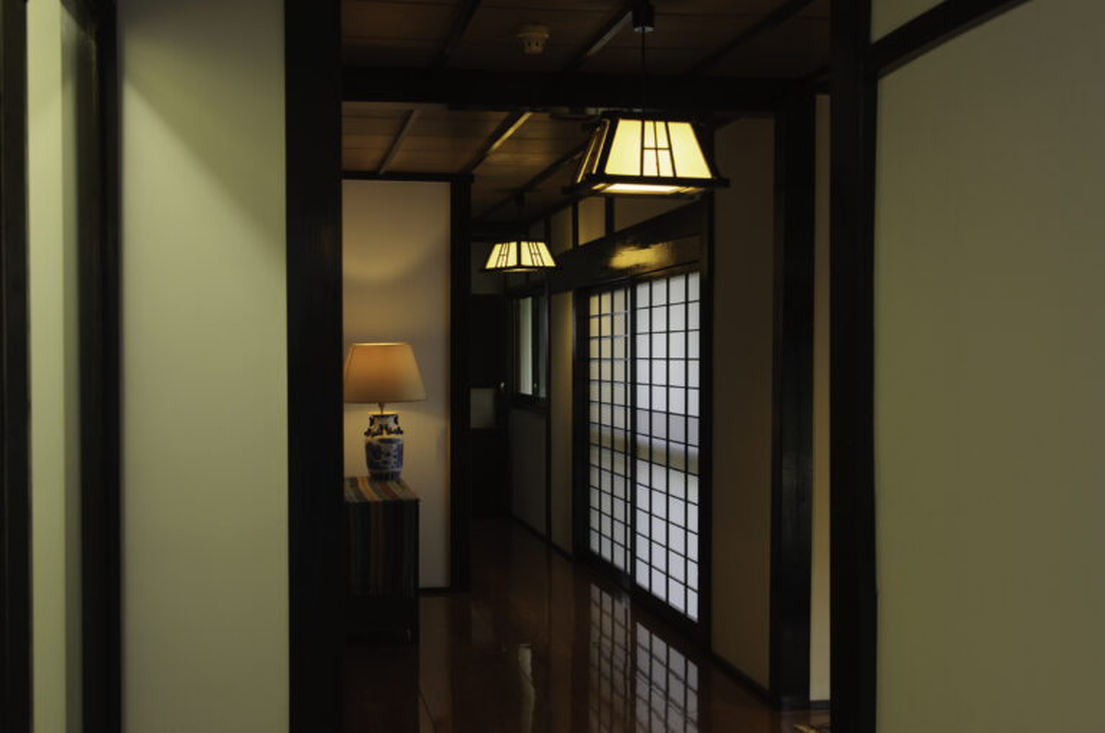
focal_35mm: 42
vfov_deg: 31.8
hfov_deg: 46.5
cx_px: 552
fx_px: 1288
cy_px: 366
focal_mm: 28
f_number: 8
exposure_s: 1/10
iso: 320
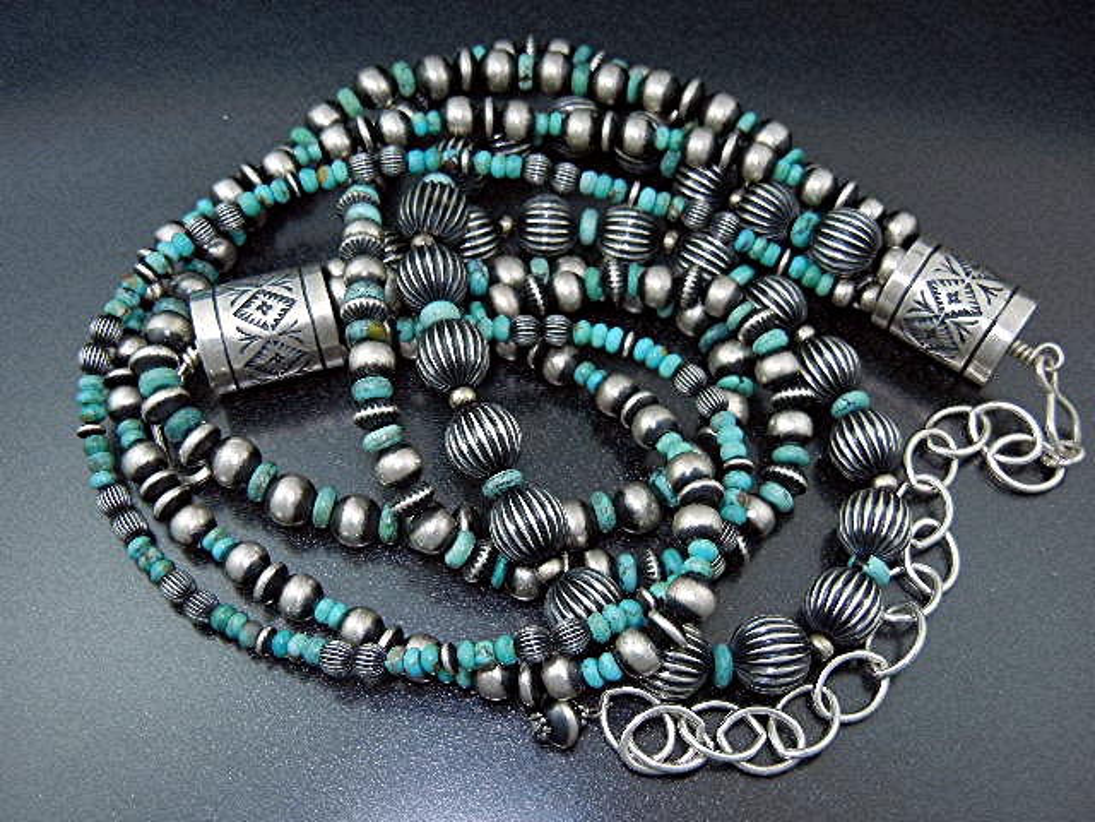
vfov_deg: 36.8
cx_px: 548
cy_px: 411
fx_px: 1234
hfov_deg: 47.9
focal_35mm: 39
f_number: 3.7
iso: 200
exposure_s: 1/30
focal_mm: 7.1
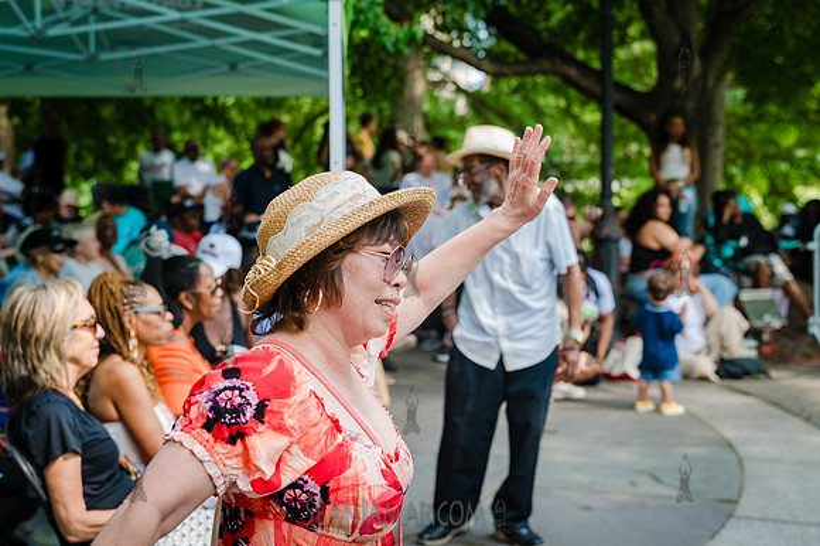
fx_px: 1352
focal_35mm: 59
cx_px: 393
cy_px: 272
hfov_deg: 33.7
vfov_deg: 22.8
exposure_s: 1/500
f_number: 4
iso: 640
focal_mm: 53
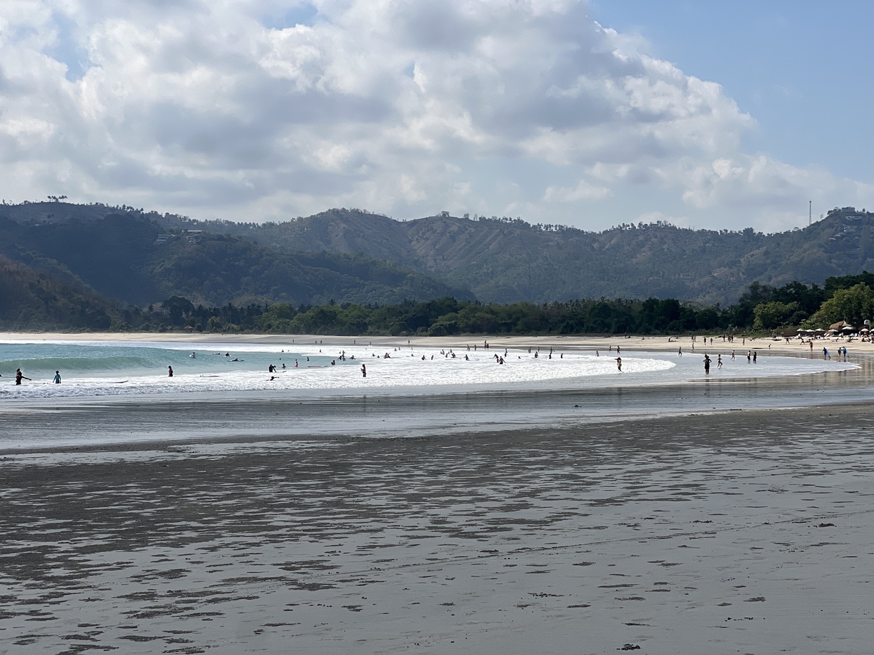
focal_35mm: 77
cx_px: 437
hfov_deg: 25.3
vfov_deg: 19.1
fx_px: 1944
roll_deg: -0.5
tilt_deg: +0.2
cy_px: 328
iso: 32
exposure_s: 1/1531
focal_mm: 9
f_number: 2.8
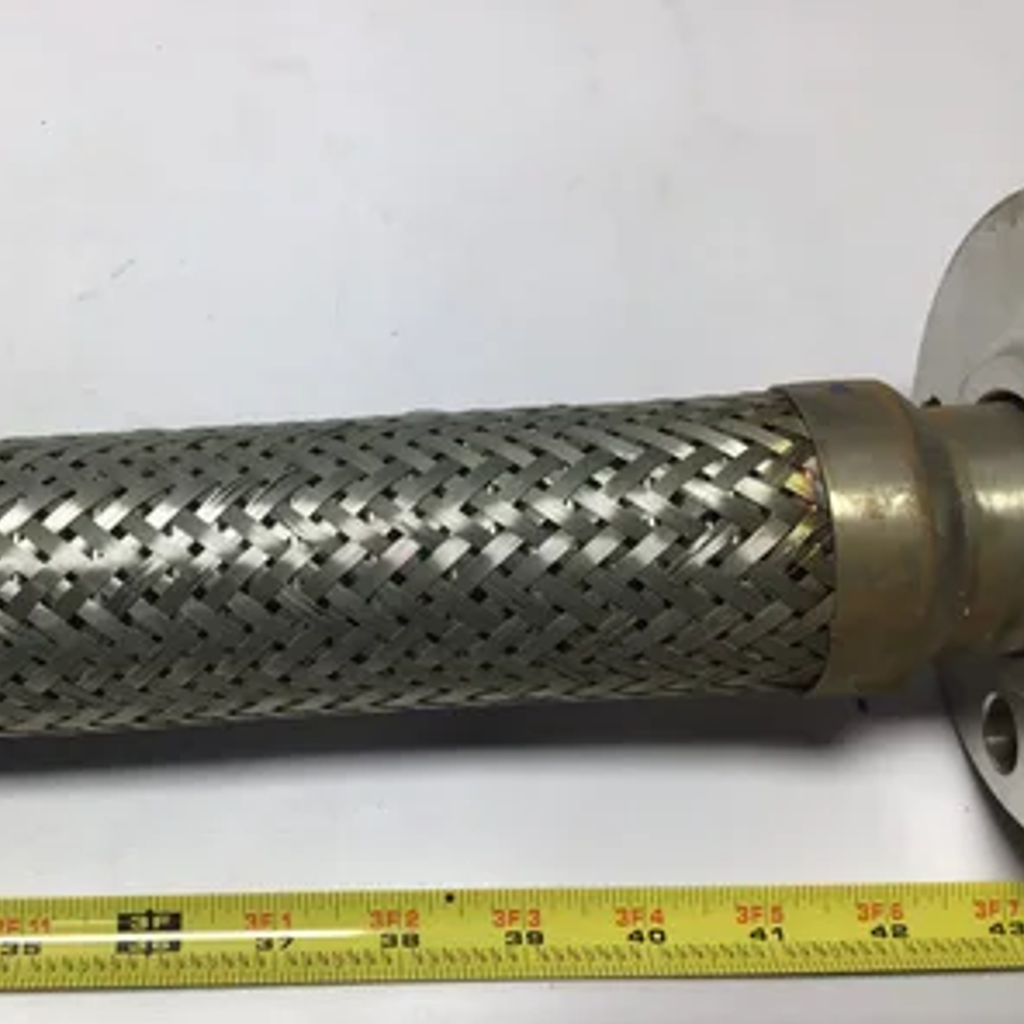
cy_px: 515
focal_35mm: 37
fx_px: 1238
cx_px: 401
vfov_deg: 44.9
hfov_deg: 44.7
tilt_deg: -62.8
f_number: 2.4
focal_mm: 3.3
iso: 25
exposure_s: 1/120
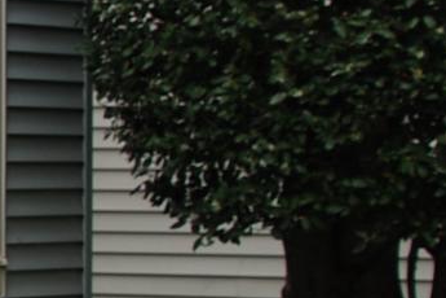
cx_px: -860
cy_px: 215
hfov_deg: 8.3
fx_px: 2651
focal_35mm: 214
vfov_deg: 6.4
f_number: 5.6
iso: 125
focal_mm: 24
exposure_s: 1/125
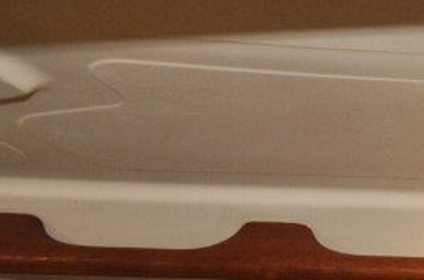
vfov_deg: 12.0
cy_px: 519
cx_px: 742
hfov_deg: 16.7
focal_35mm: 104
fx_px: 1222
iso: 800
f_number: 3.5
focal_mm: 18
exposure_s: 1/60
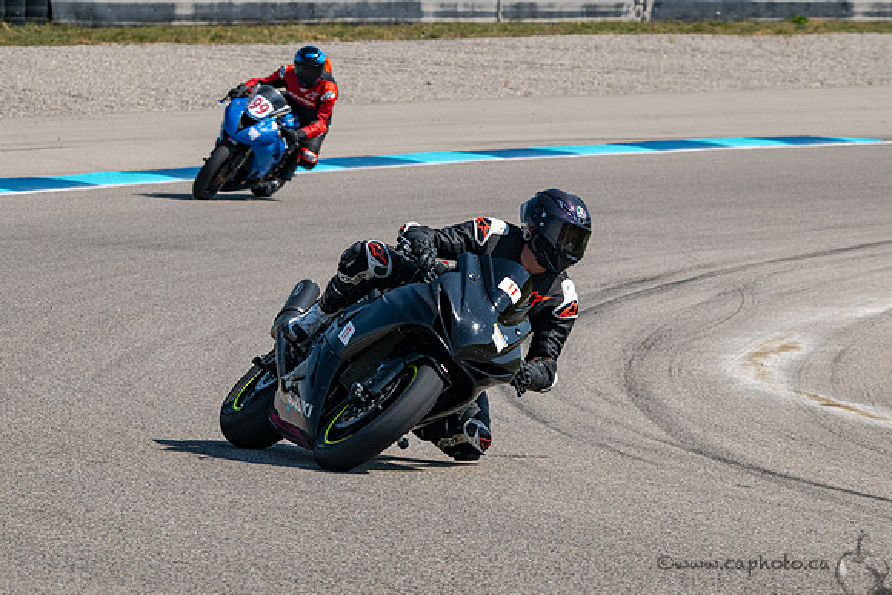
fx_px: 7105
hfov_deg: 7.2
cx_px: 455
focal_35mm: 287
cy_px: 275
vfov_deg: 4.8
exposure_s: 1/1250
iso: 450
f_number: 11
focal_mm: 200
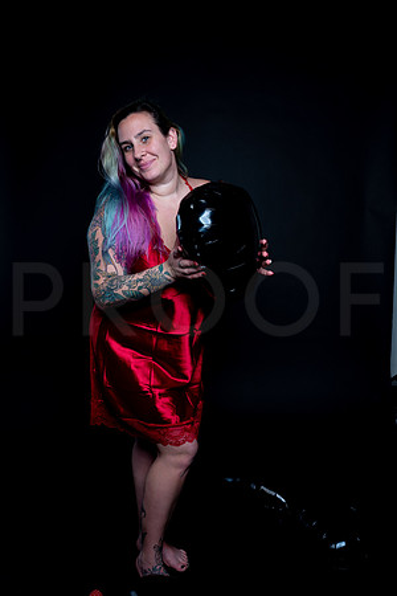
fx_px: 579
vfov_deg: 54.4
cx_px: 198
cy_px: 298
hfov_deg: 37.9
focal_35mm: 35
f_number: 10
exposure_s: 1/160
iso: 100
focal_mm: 35
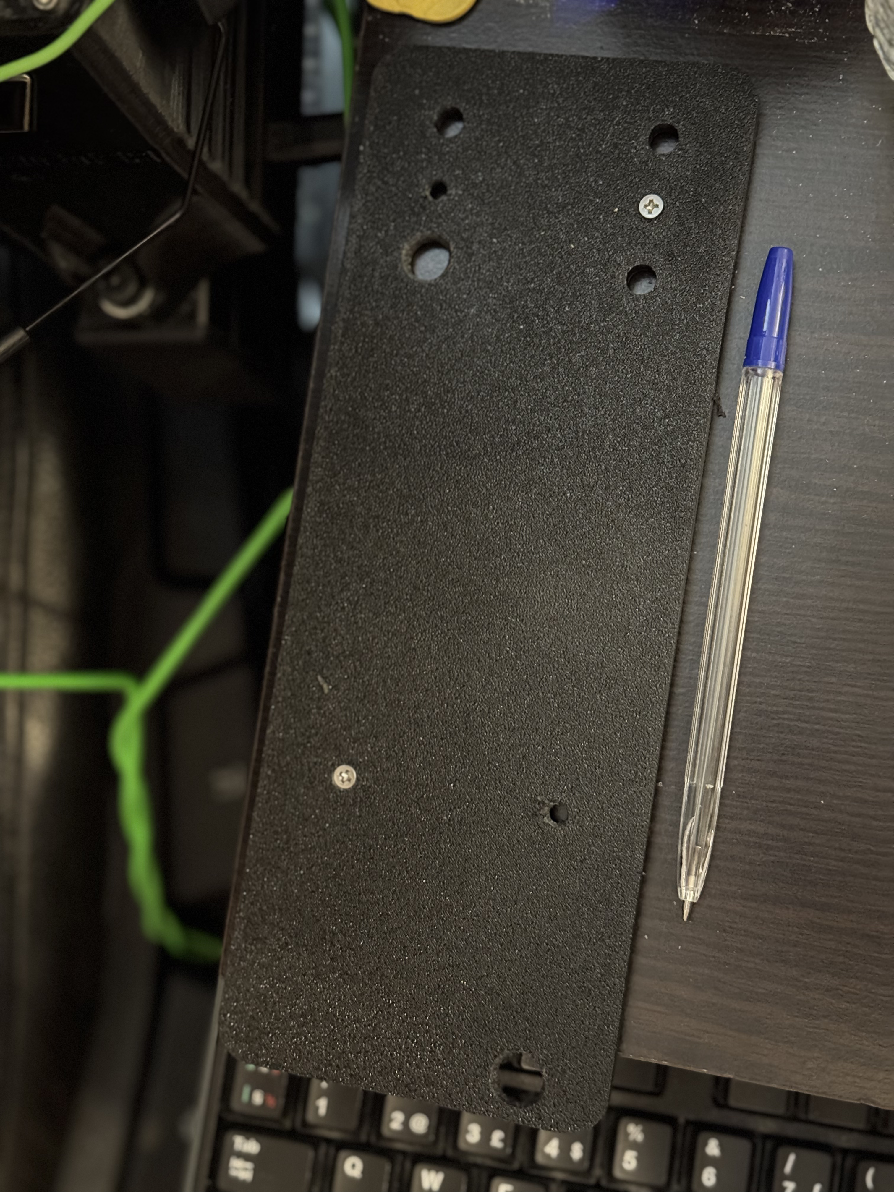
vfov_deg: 39.7
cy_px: 596
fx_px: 1653
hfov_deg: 30.3
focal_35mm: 48
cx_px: 447
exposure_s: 1/17
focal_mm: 6.76
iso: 2000
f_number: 1.78
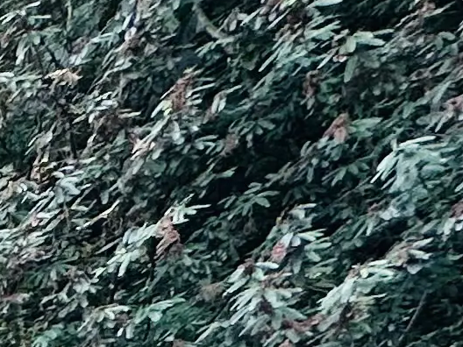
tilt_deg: +4.6
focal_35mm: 107
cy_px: 1052
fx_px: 1431
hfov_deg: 10.1
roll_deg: +0.0
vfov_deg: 10.1
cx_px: -1088
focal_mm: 2.22
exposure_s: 1/99
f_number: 2.2
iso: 40
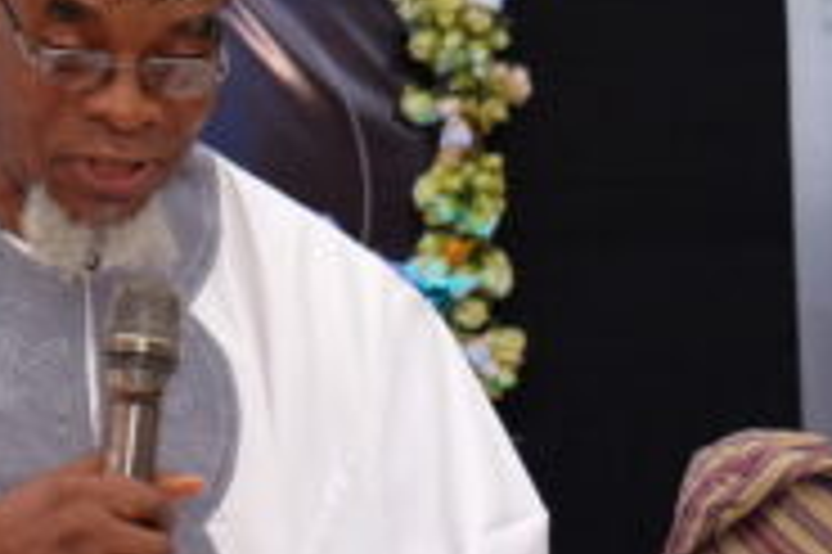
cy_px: 351
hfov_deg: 15.4
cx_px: -137
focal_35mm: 129
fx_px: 2979
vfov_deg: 10.6
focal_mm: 23.3
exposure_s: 1/80
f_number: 3.6
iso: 1600
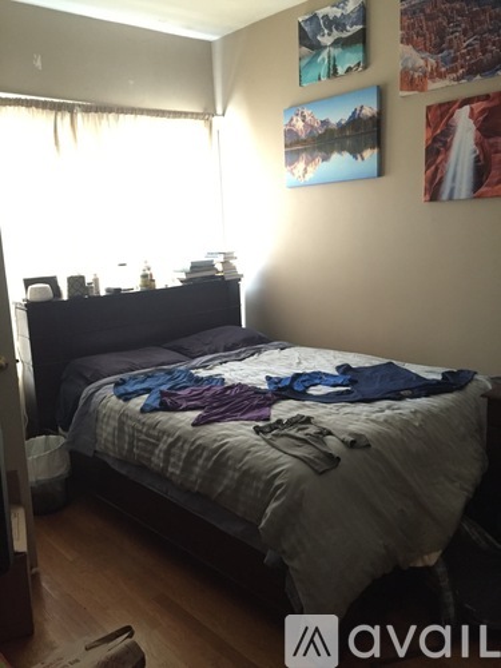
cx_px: 250
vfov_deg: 61.7
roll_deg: +1.9
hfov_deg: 48.2
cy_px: 334
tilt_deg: -9.3
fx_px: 560
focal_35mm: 29
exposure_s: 1/17
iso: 640
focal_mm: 4.15
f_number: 2.2
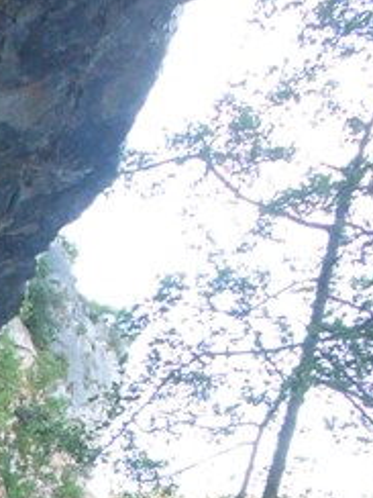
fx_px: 1566
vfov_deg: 16.5
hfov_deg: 12.3
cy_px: 735
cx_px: -324
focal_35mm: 109
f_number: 3.5
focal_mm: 4.6
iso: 400
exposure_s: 1/125
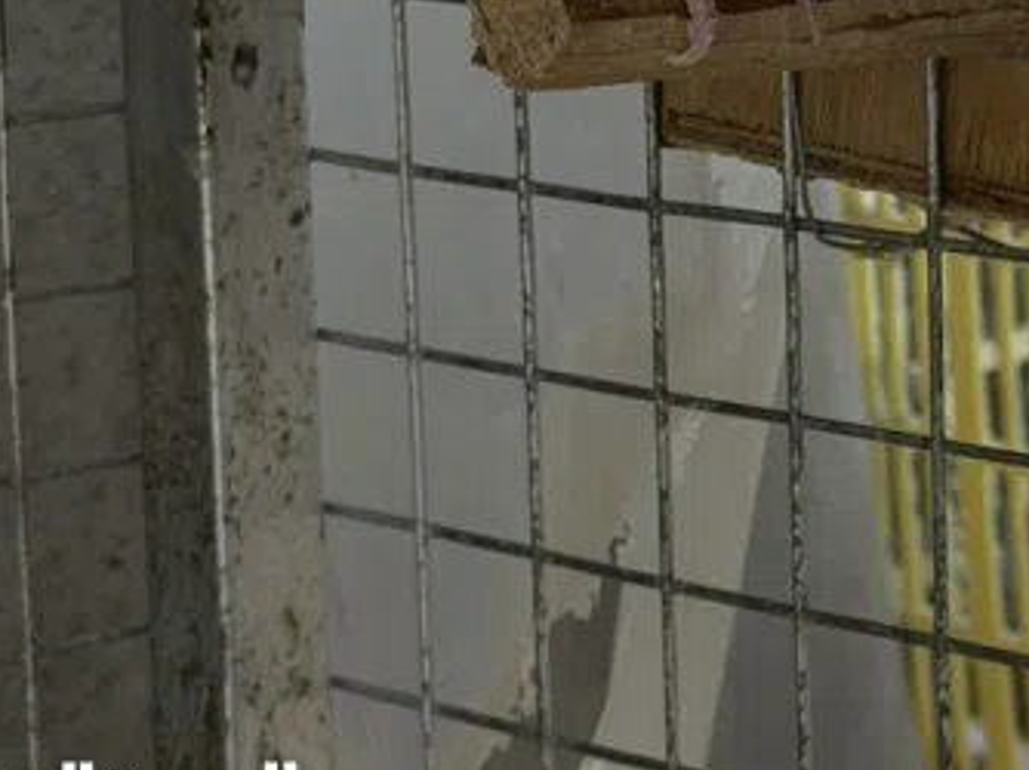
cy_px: 317
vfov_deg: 16.0
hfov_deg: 21.2
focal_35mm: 92
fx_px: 2733
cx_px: 761
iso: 64
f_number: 1.78
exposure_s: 1/566
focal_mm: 6.76
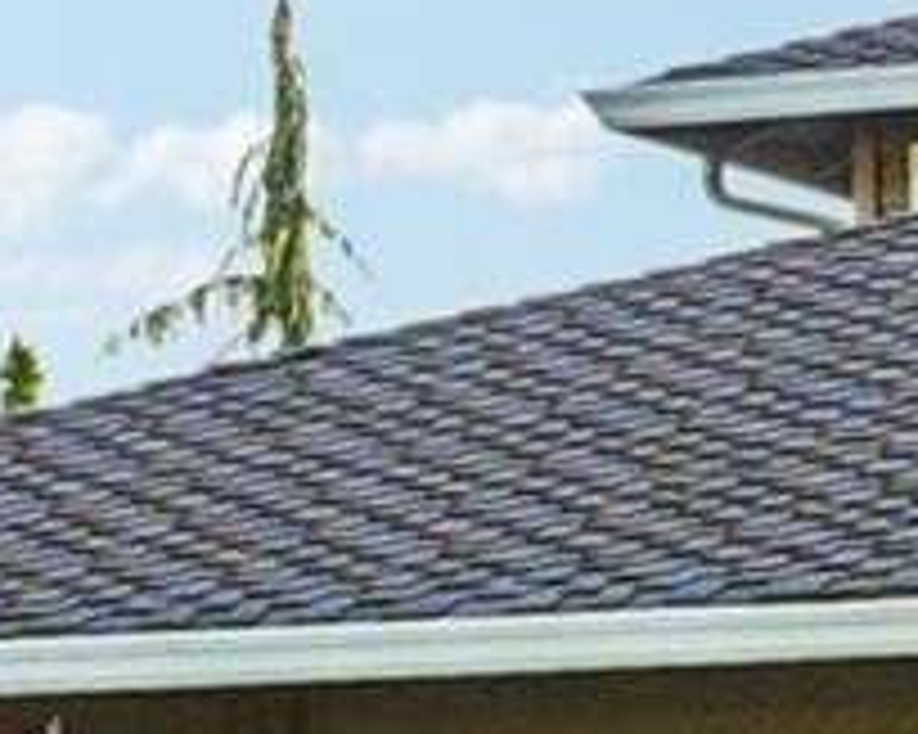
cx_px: 2470
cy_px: 977
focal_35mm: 250
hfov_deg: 7.1
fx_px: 6789
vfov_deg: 6.1
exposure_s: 1/125
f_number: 8
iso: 400
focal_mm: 23
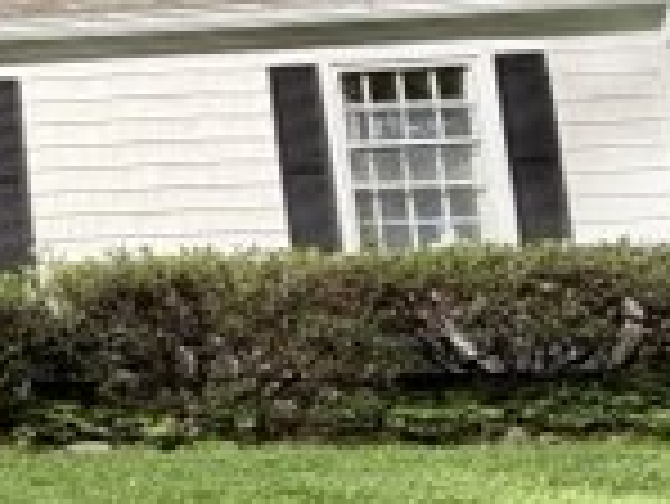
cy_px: 194
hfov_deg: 20.7
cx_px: -571
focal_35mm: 60
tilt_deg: +7.0
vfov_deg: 24.4
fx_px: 1162
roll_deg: +2.0
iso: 50
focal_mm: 2.22
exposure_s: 1/273
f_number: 2.2
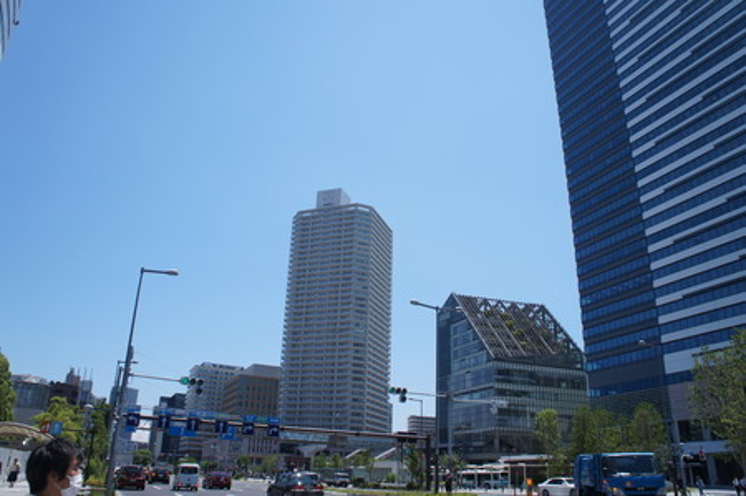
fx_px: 559
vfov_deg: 47.8
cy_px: 248
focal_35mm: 27
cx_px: 373
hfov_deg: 67.4
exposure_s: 1/500
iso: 200
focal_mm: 18
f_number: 8
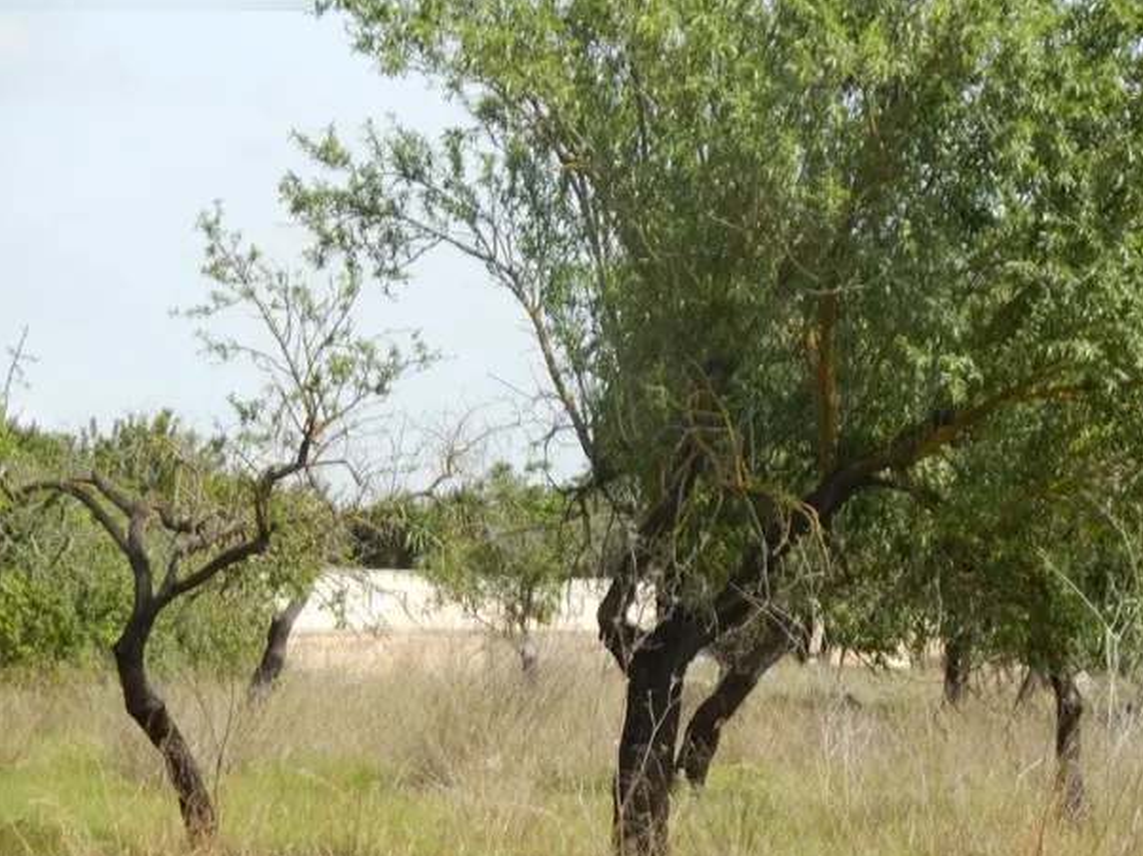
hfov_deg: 14.7
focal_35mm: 134
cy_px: 410
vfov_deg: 11.1
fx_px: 4423
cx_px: 575
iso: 125
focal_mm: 22.6
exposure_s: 1/400
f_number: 5
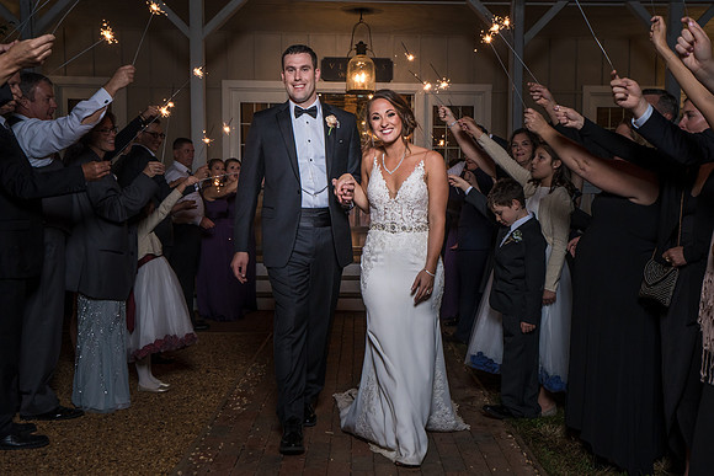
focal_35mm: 42
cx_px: 390
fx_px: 825
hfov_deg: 46.7
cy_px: 262
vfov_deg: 32.2
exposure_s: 1/200
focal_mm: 35
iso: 2000
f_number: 5.6
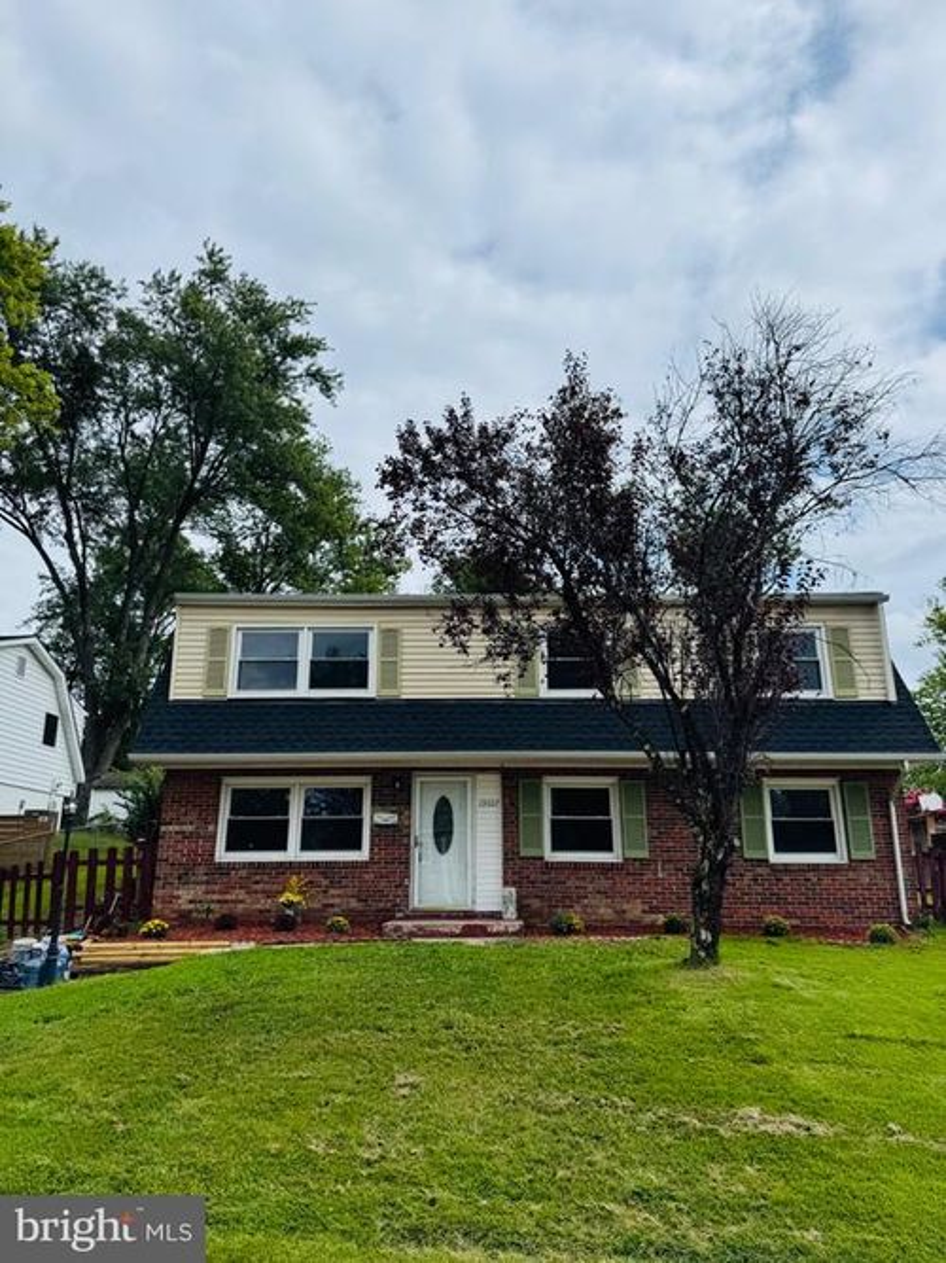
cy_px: 632
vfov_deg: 71.6
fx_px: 875
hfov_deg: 56.8
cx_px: 473
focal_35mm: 24
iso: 80
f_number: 1.78
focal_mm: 6.76
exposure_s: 1/7092
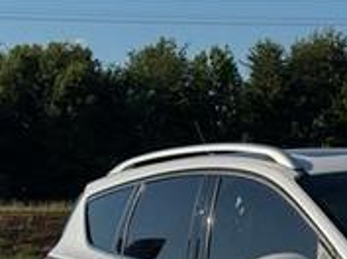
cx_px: 463
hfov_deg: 13.8
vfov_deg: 10.5
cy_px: 367
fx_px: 1371
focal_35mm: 137
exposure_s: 1/9009
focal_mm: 6.76
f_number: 1.78
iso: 80
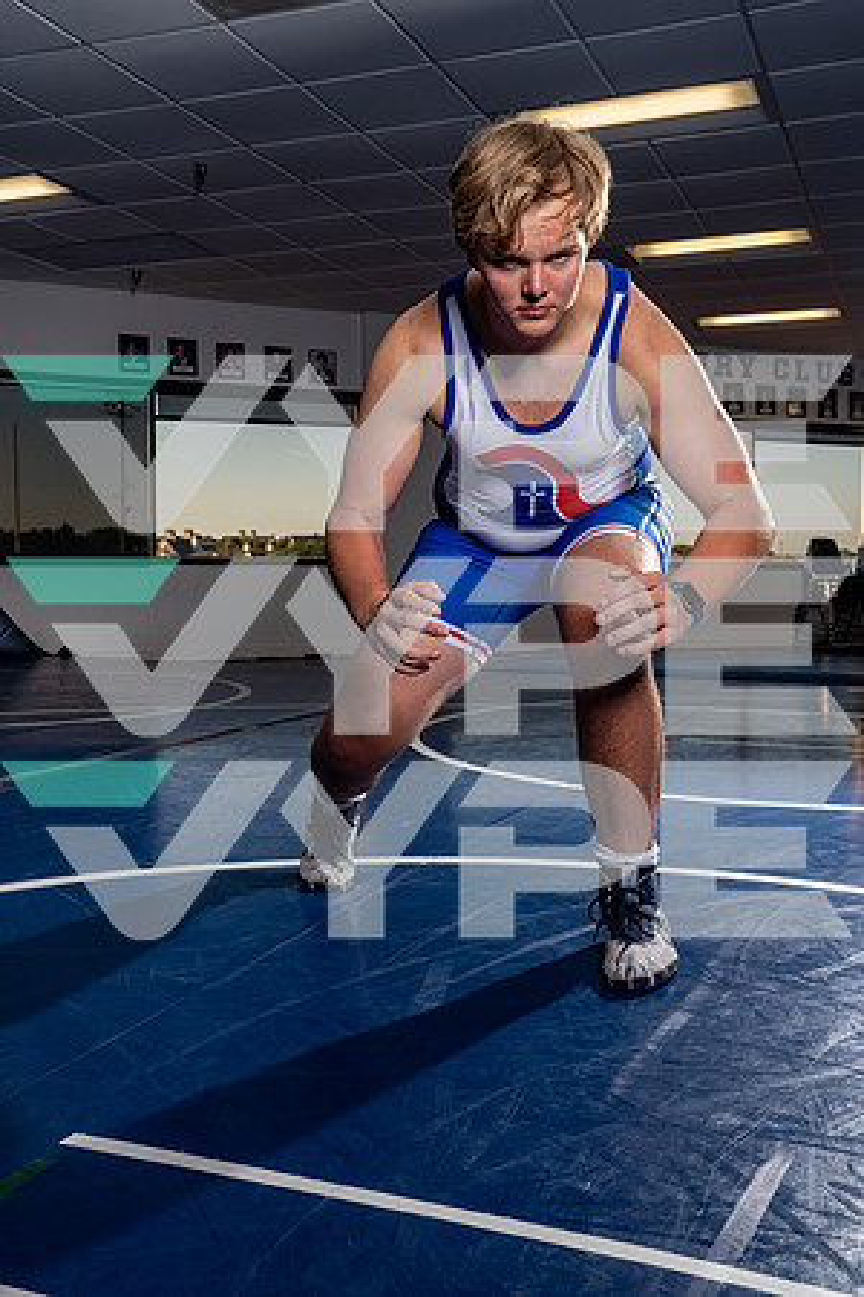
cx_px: 432
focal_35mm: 35
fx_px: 1260
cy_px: 648
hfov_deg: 37.9
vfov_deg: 54.4
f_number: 8
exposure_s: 1/250
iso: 200
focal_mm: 35
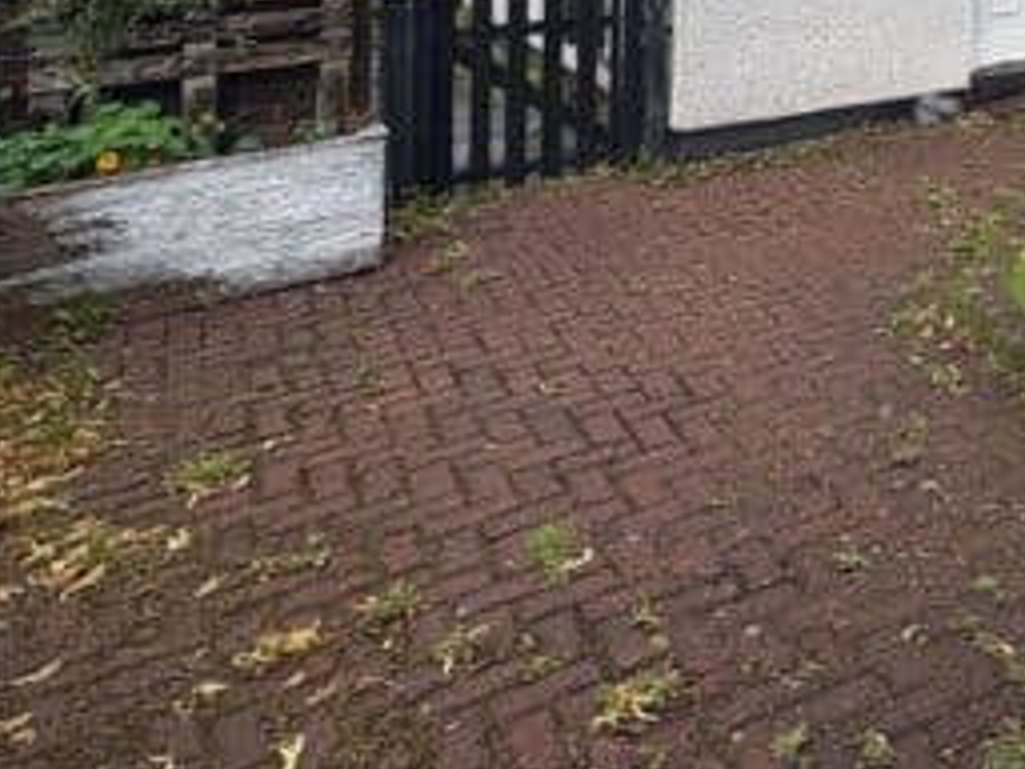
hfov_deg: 36.3
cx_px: 1185
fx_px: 1244
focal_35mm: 42
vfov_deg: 28.1
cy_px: -240
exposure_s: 1/556
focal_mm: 2.22
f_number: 2.2
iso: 40
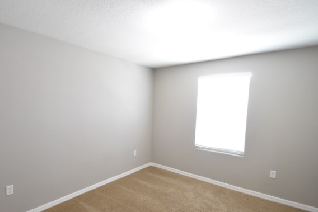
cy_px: 119
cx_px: 133
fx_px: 168
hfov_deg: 86.2
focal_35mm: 19
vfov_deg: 64.4
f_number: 3.5
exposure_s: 1/60
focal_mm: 10
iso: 1400
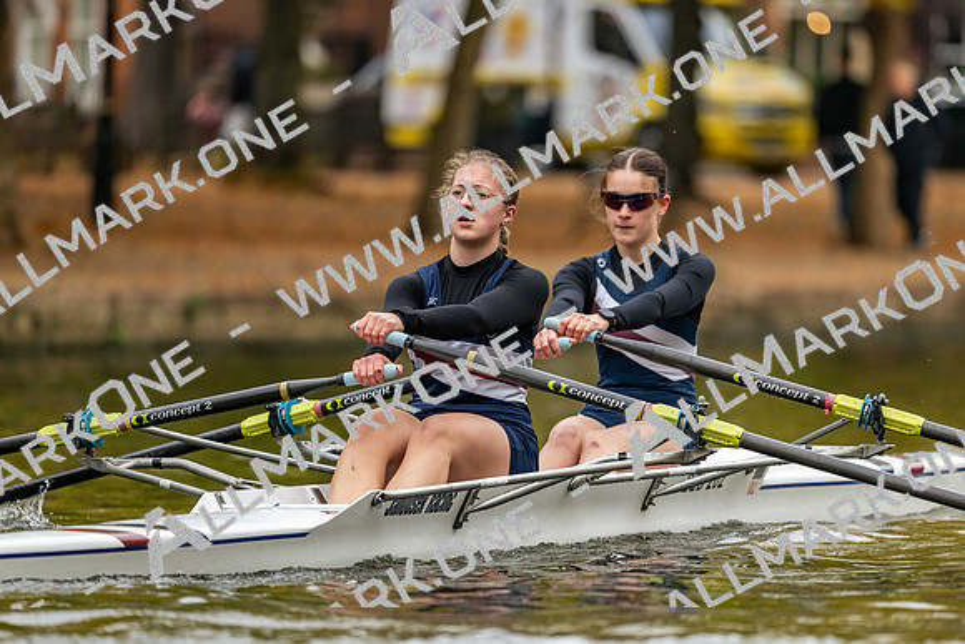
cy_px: 322
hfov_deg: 5.2
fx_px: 10724
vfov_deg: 3.4
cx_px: 482
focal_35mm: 400
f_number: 4.5
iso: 2800
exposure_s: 1/2500
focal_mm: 400
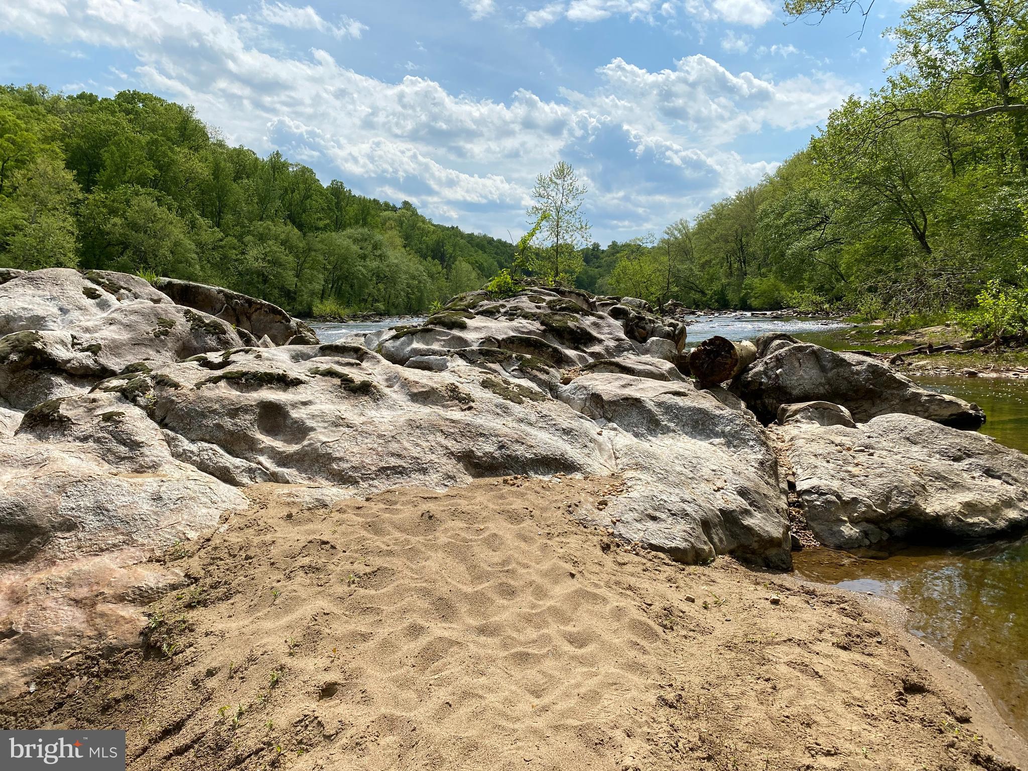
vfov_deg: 53.1
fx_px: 772
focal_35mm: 26
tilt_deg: -5.6
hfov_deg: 67.3
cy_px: 386
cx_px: 514
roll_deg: +1.6
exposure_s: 1/4115
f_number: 1.8
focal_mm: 4.25
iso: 32
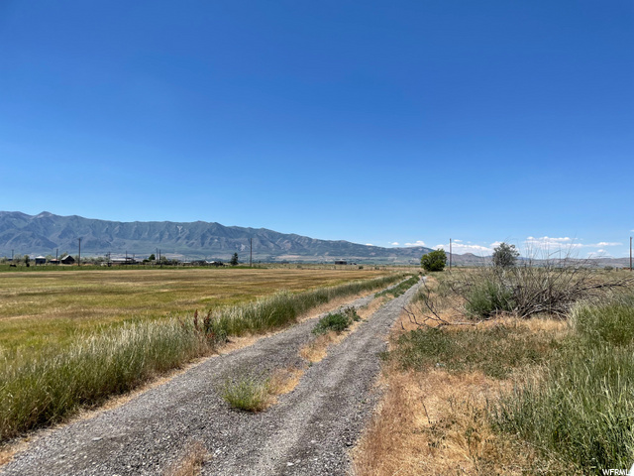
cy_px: 238
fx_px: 476
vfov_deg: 53.1
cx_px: 317
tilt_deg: +2.0
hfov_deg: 67.3
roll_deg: -0.9
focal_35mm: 26
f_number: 1.6
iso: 32
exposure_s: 1/4464
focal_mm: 4.2
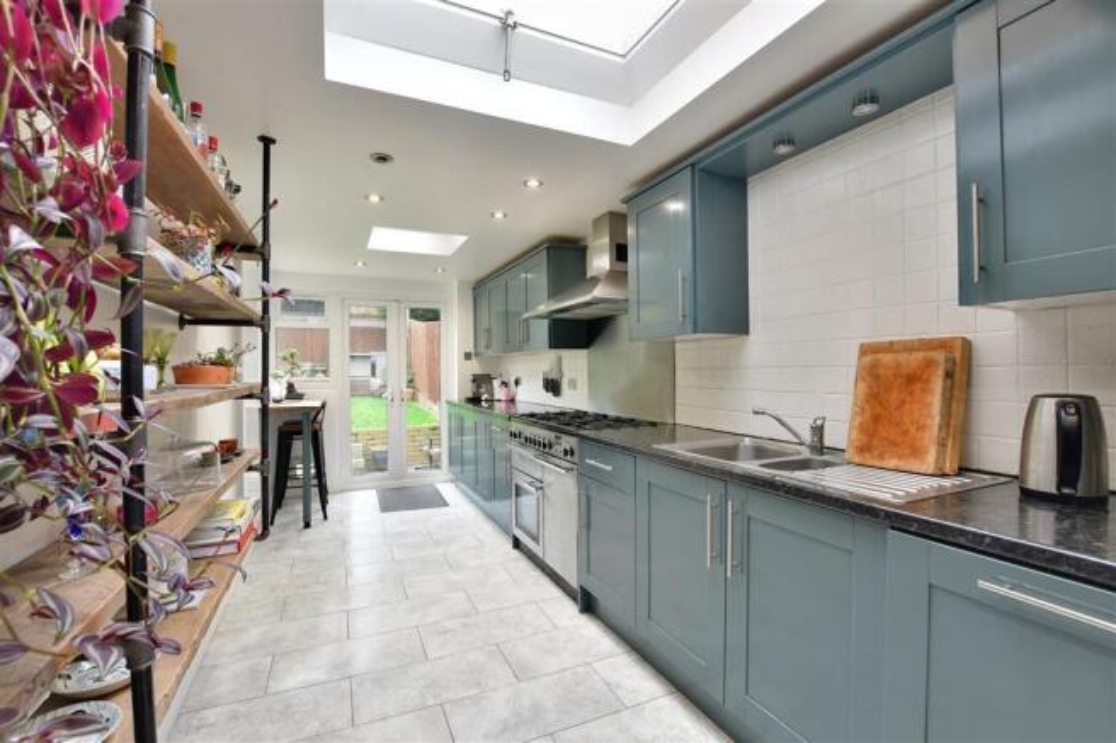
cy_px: 372
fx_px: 651
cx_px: 558
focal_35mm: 21
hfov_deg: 81.2
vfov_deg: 59.5
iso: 200
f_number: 8
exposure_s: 1/10
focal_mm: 14
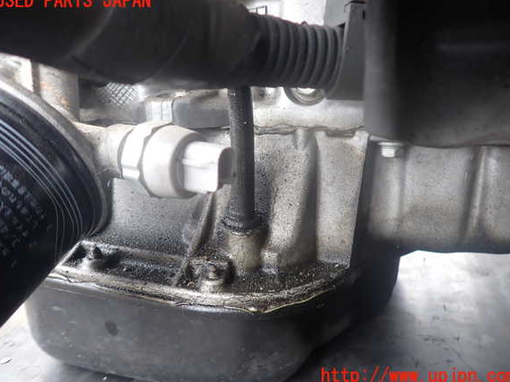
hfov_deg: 67.3
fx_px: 383
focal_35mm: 26
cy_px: 189
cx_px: 255
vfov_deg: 53.1
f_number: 2
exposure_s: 1/125
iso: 160
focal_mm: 4.5
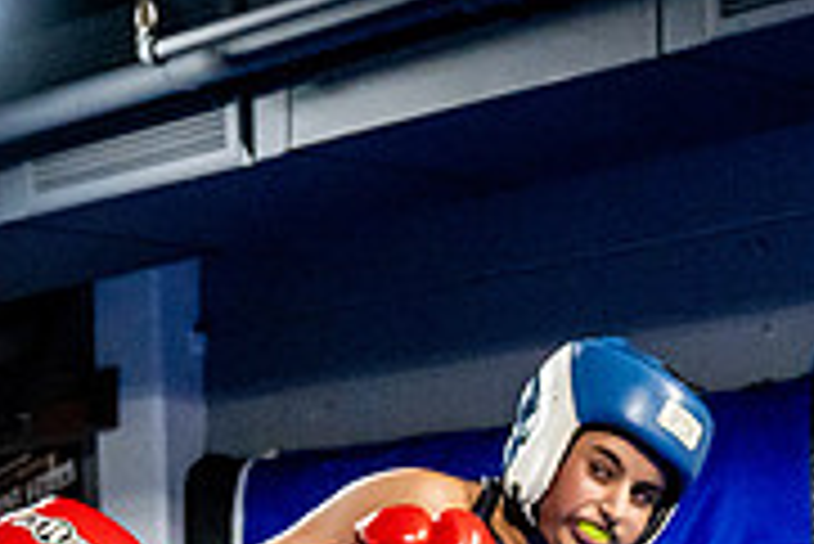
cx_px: 256
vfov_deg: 9.7
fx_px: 3123
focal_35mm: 138
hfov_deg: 14.8
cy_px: 816
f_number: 2.8
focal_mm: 29
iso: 5000
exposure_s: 1/800
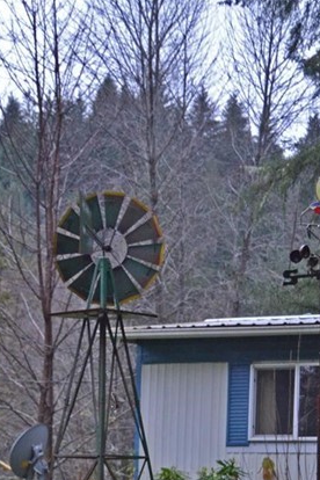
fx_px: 1680
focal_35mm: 126
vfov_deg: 15.7
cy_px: 567
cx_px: 145
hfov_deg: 10.9
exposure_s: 1/60
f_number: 4.5
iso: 1000
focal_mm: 32
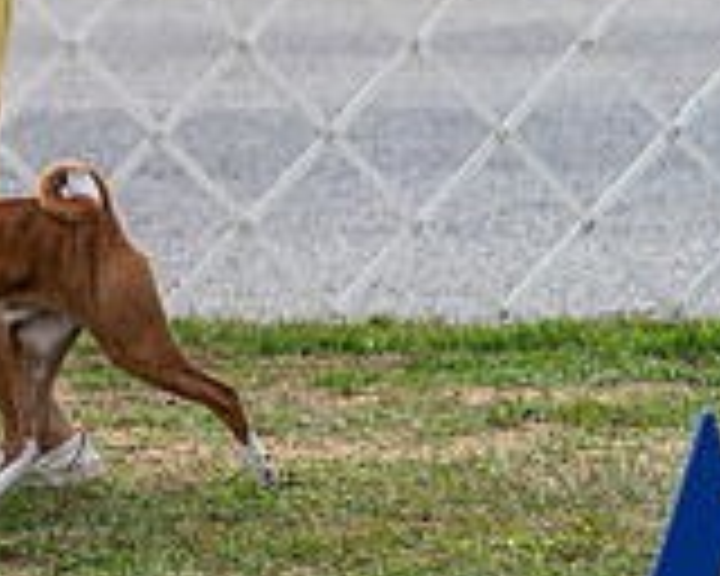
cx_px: -220
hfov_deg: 4.8
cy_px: -137
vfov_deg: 3.8
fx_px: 8630
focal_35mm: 405
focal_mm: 119
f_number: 4
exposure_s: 1/1600
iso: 200
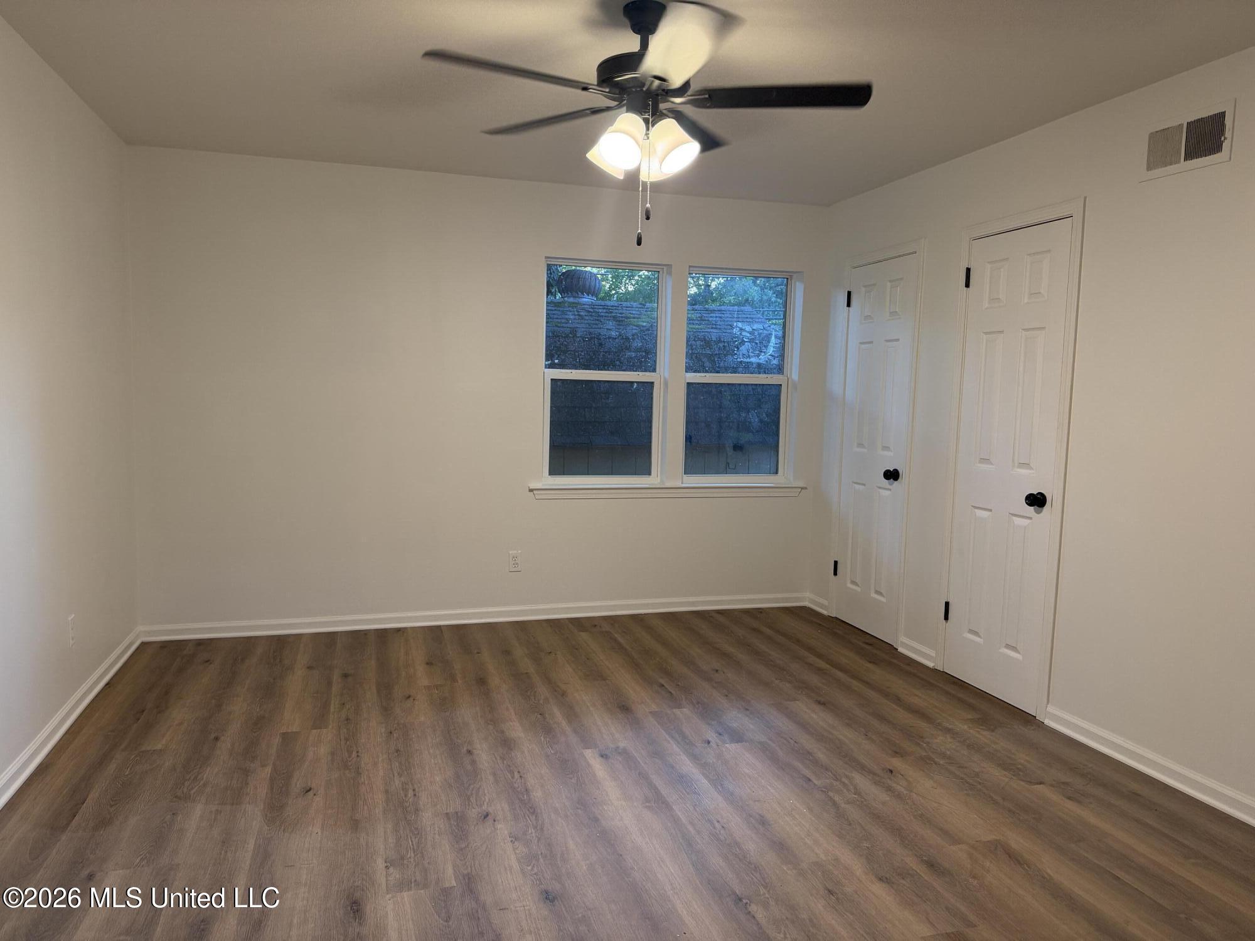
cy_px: 470
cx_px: 628
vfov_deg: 56.8
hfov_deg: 71.6
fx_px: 870
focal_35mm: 24
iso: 250
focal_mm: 6.76
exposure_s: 1/120
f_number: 1.78
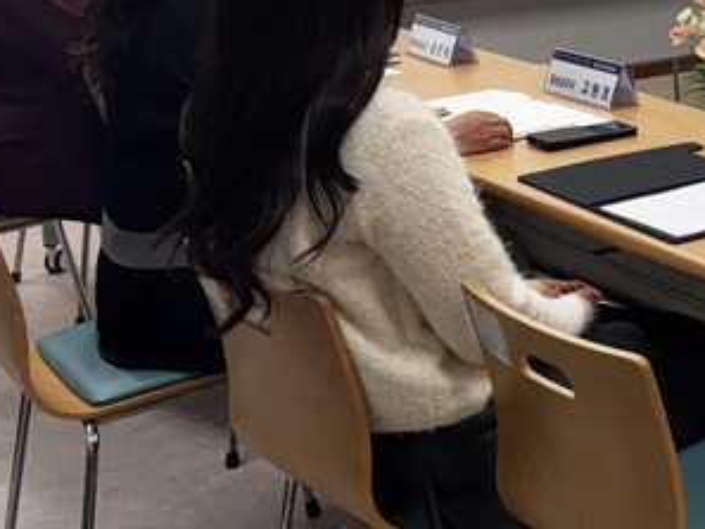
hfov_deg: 20.0
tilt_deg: -6.5
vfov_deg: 17.0
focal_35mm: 84
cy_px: -59
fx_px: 1711
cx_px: 1068
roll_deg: -0.4
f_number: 1.6
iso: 100
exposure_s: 1/120
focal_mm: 5.96
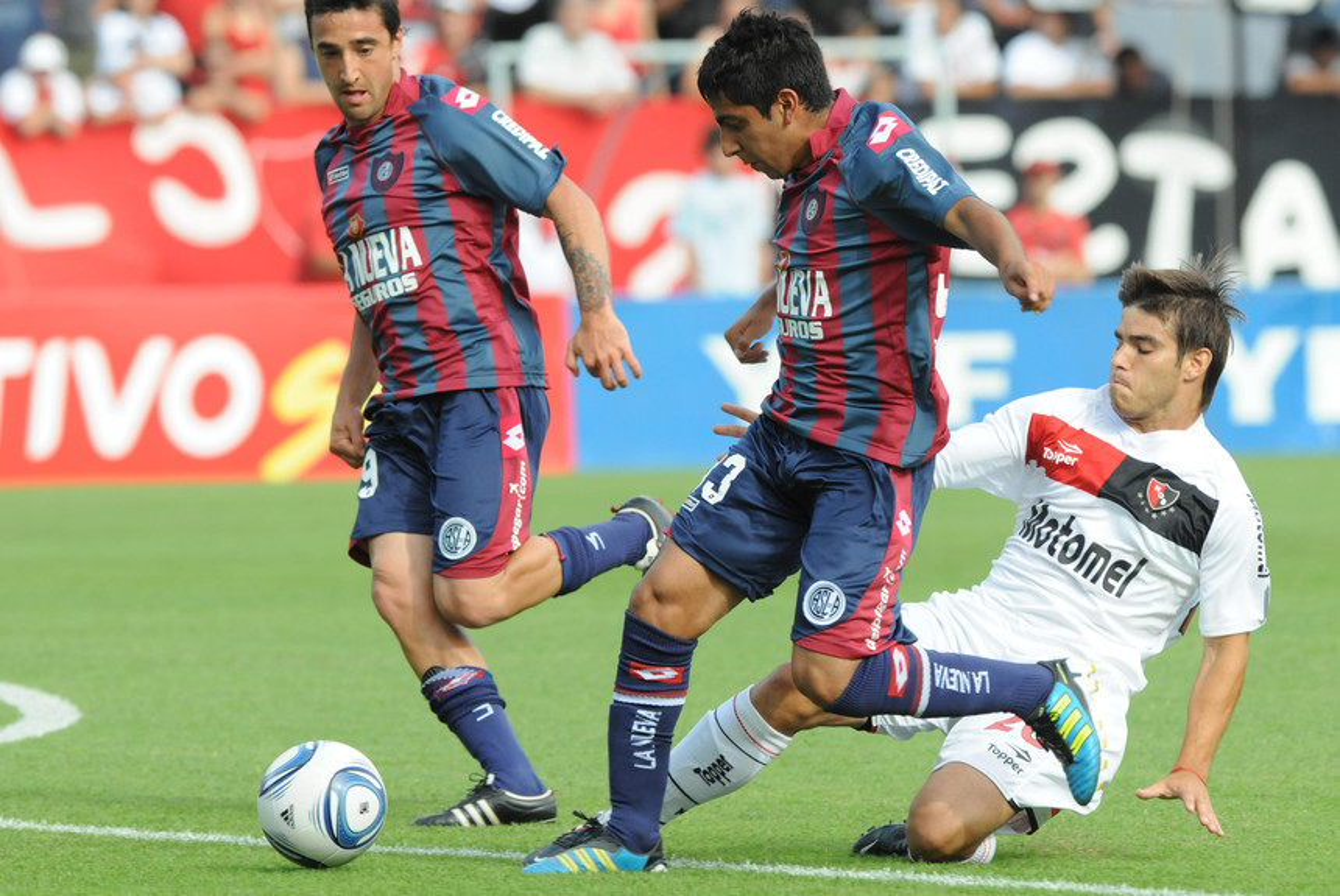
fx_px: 16764
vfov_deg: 3.1
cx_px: 670
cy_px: 448
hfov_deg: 4.6
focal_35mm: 450
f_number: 7.1
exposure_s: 1/1250
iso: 800
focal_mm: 300
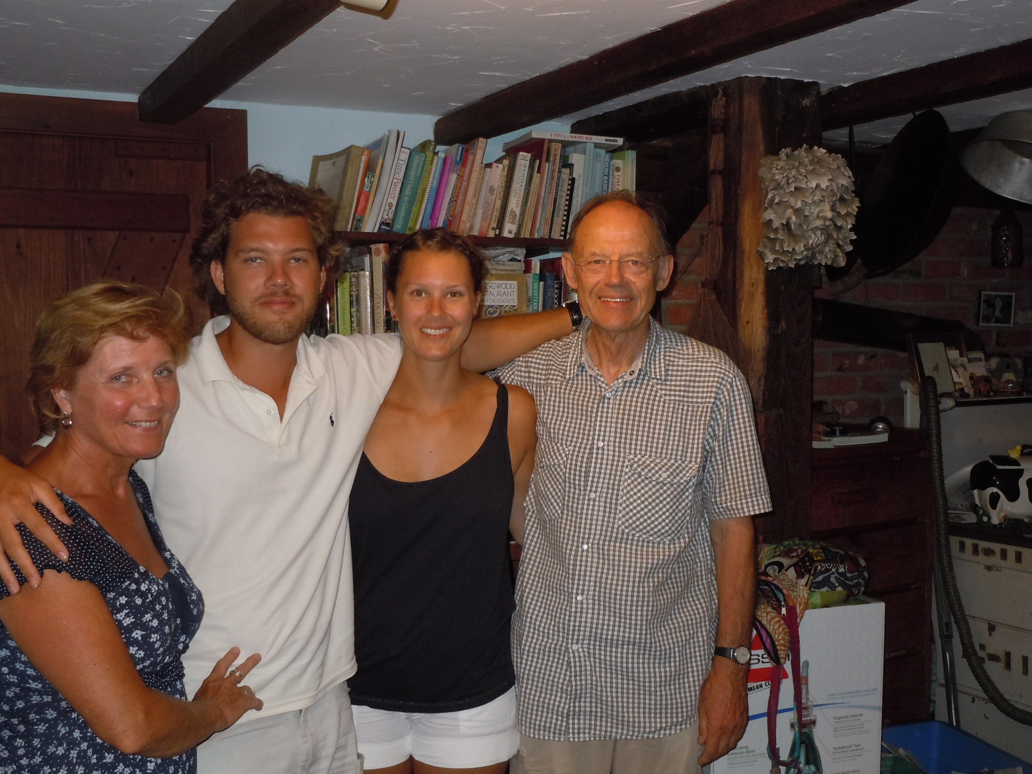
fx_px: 1252
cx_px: 505
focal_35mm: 42
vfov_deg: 34.3
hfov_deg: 44.8
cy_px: 404
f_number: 4.3
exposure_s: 1/30
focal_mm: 6.9
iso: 250
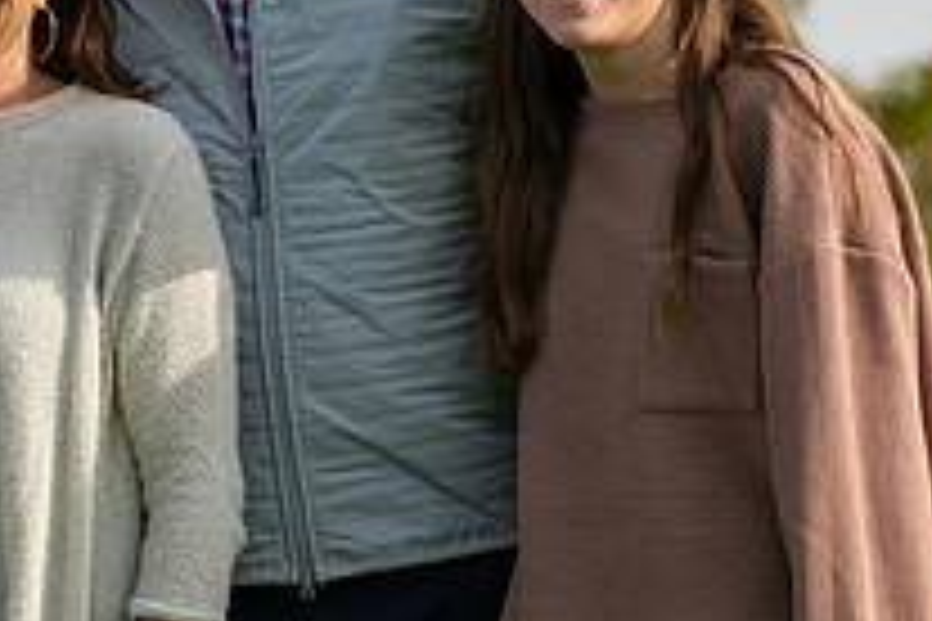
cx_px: 37
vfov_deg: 4.0
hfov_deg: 5.9
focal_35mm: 346
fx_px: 8957
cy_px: 254
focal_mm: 105
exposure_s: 1/1250
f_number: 5
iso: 250
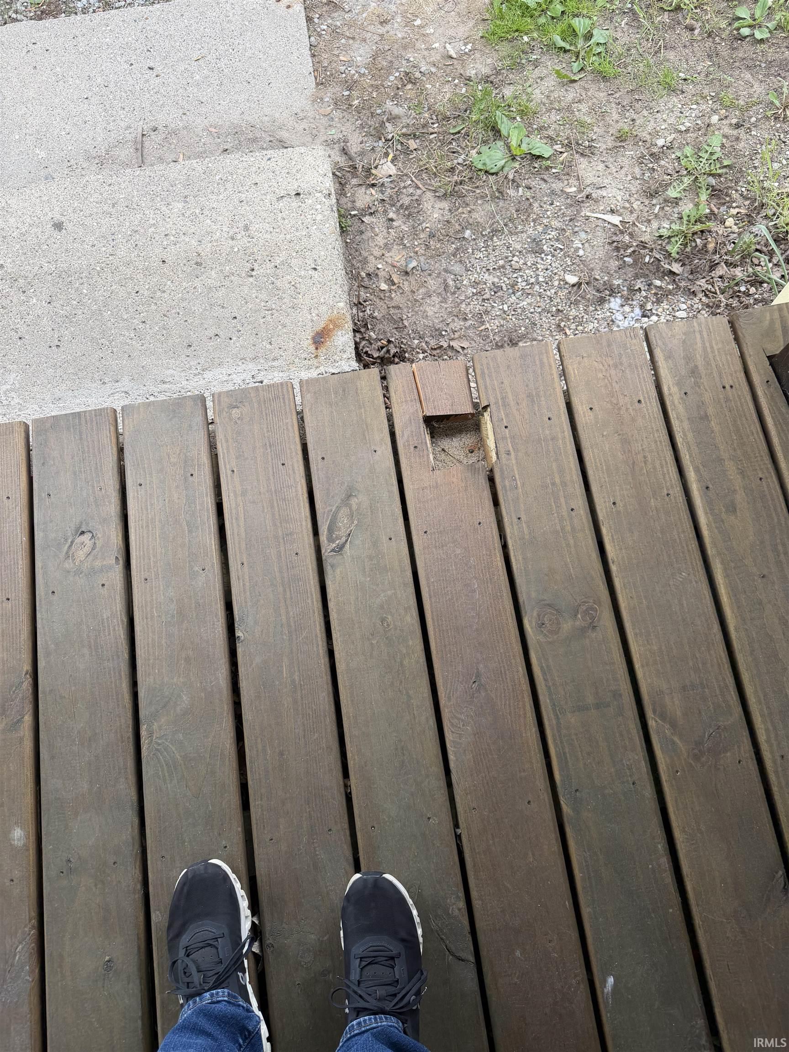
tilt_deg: -74.2
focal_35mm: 24
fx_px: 729
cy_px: 526
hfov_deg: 56.8
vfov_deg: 71.6
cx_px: 394
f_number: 1.78
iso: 64
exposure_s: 1/164
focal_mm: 6.76
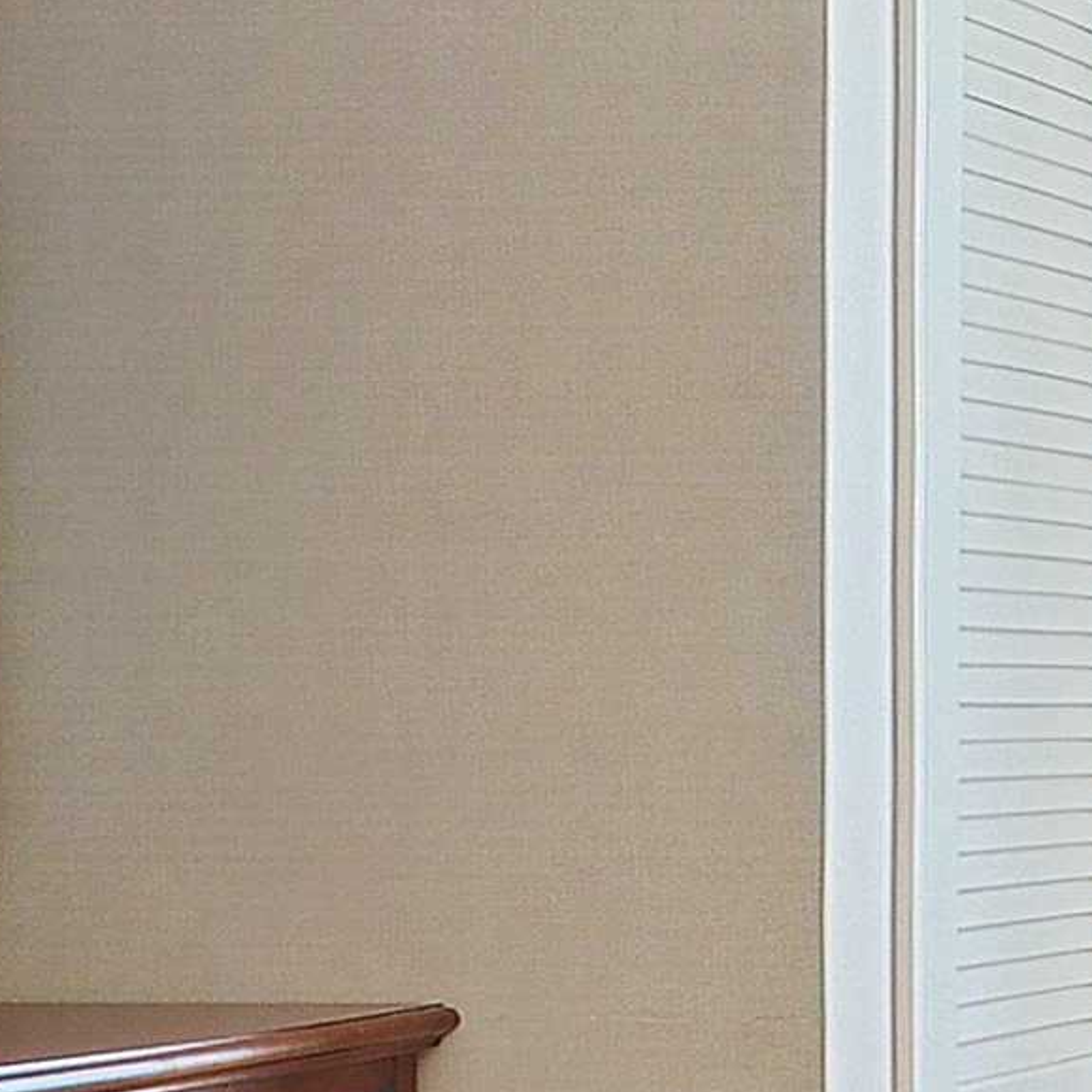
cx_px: 2325
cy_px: 1288
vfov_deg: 11.4
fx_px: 5389
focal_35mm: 151
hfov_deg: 10.4
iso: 200
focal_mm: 16
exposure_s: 1/2
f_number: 8
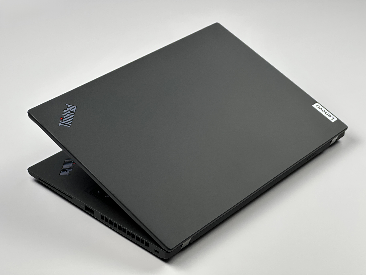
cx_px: 183
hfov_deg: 25.3
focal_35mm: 77
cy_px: 138
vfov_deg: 19.1
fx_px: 814
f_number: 2.8
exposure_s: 1/100
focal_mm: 9
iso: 160
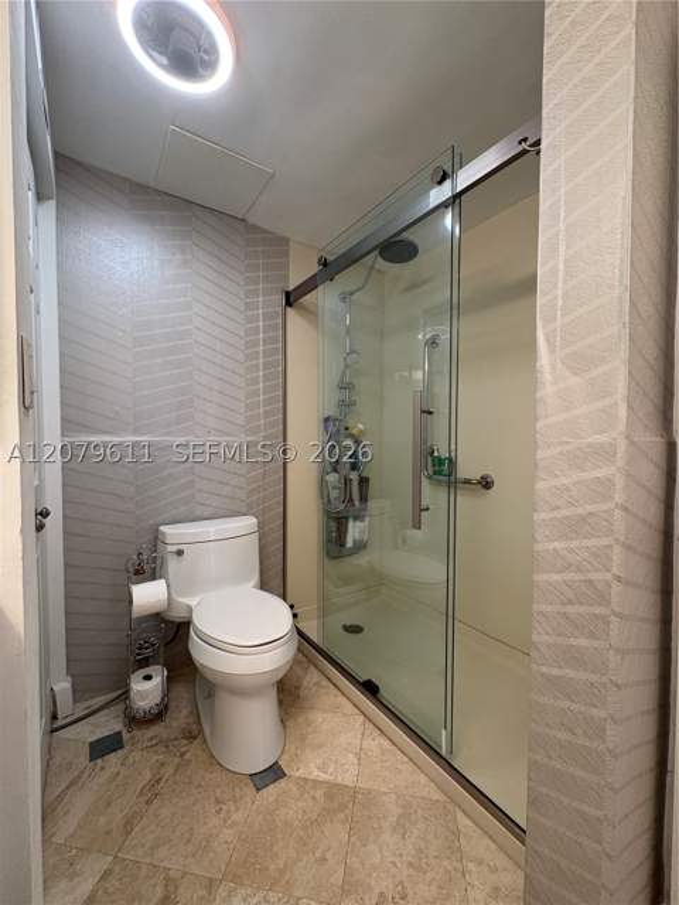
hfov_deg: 85.7
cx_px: 340
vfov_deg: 102.1
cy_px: 452
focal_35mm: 14
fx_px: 366
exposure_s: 1/60
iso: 160
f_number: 2.2
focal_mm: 2.22
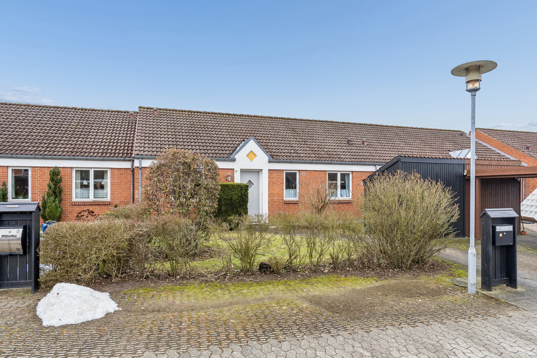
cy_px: 179
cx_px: 268
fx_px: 347
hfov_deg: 75.5
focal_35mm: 23
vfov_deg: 54.6
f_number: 8
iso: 400
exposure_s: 1/250
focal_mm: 15.5
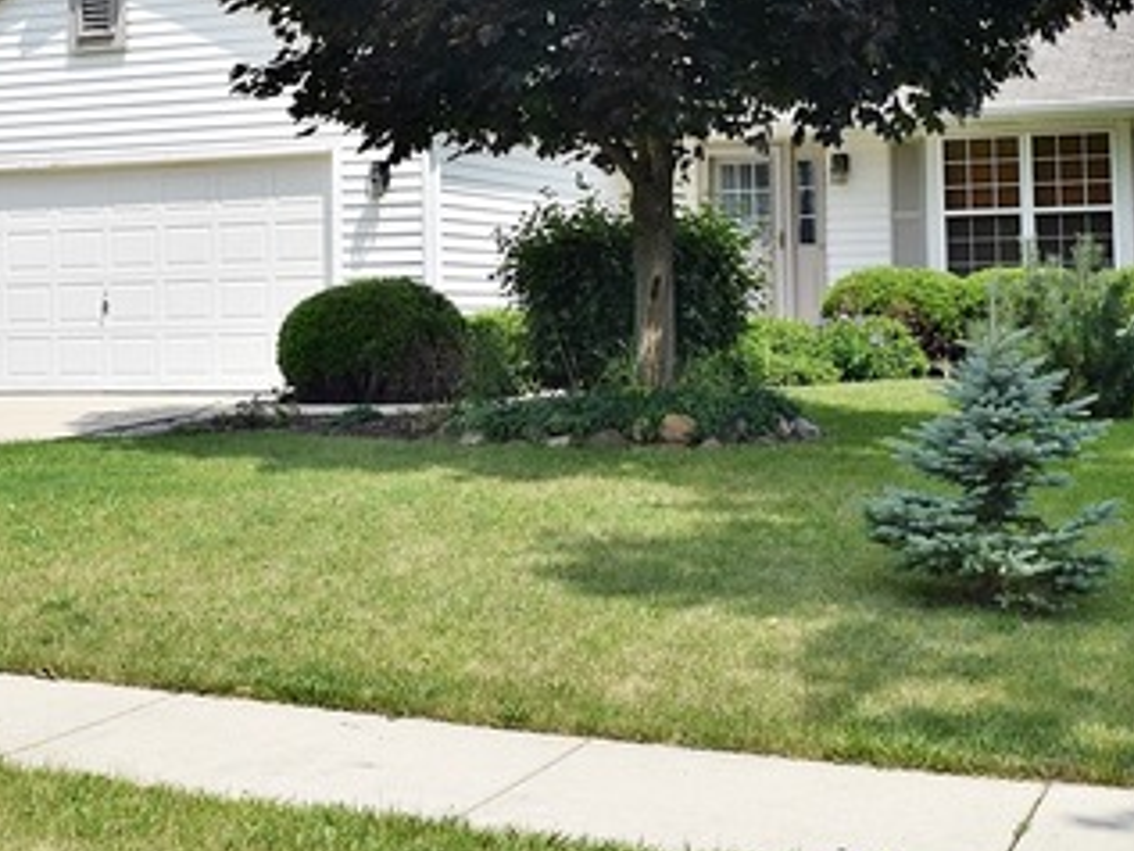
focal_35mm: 64
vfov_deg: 22.6
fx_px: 2097
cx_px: 562
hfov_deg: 30.3
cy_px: 166
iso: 200
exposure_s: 1/400
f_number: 10
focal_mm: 22
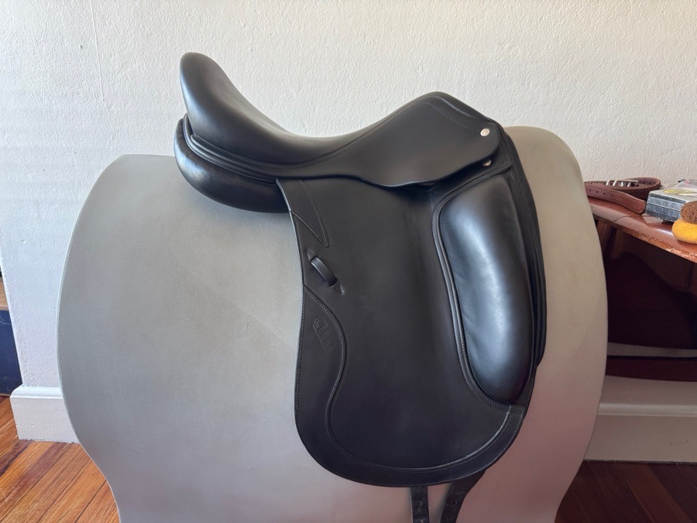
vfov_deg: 56.8
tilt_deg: -16.2
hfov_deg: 71.6
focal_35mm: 24
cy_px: 262
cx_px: 348
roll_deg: -0.4
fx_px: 483
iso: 200
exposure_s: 1/101
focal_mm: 6.76
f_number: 1.78
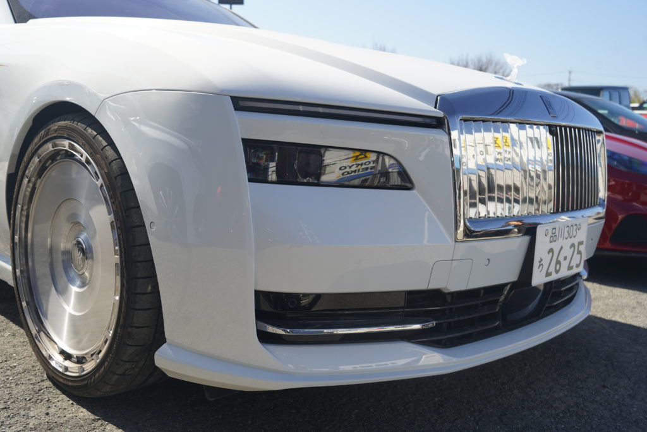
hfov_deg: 53.1
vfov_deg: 36.9
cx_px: 324
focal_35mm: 36
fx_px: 647
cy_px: 216
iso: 100
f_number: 5.6
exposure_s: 1/80
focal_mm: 36
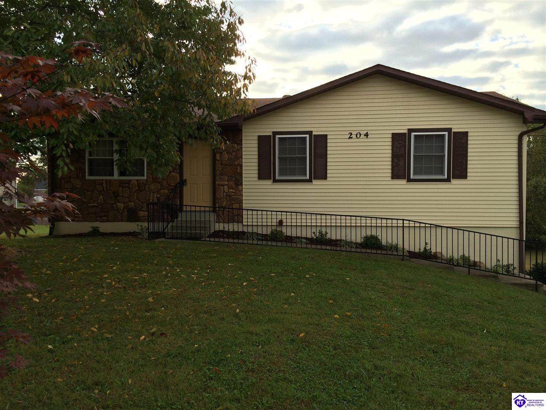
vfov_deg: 46.8
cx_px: 273
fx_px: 473
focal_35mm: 30
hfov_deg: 60.0
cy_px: 205
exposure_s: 1/612
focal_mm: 4.12
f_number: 2.2
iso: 32
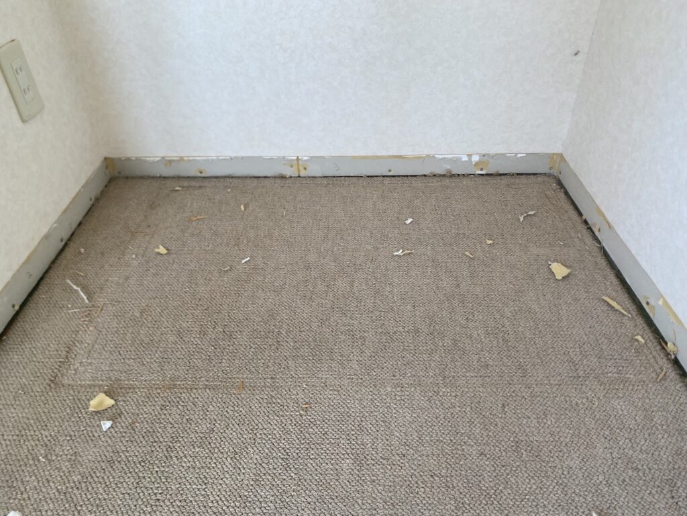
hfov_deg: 67.3
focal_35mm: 26
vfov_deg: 53.1
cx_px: 344
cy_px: 258
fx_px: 516
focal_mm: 4.25
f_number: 1.8
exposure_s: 1/121
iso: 100
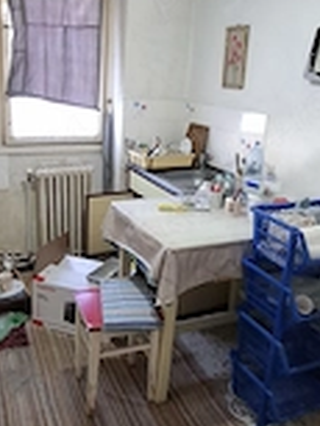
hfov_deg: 41.8
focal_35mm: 34
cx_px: 142
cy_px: 203
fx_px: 418
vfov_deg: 53.9
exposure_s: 1/25
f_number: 2.2
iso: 320
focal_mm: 1.74
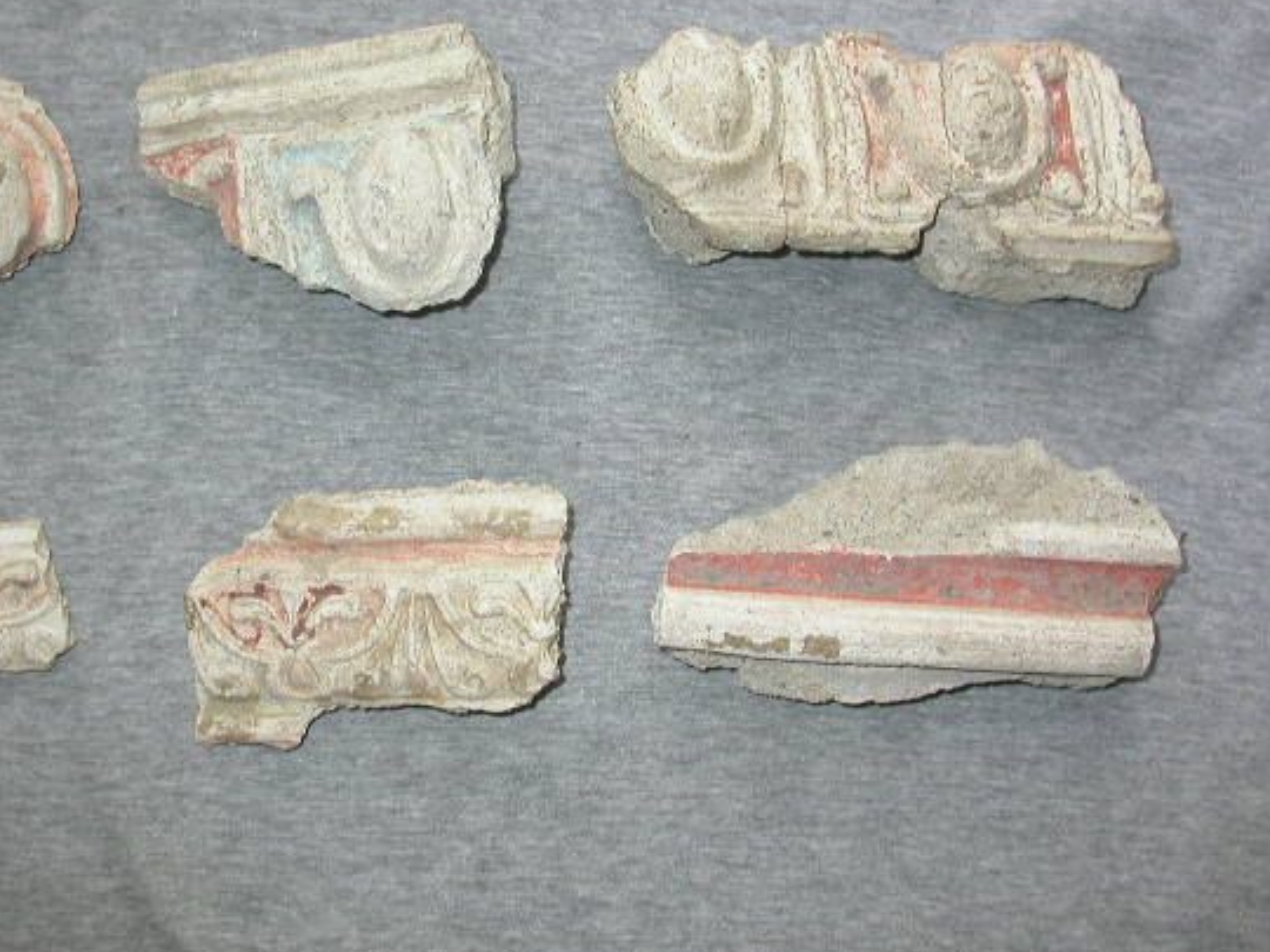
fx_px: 1651
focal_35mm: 45
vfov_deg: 32.2
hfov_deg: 41.9
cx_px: 522
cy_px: 461
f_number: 2.6
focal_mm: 7.85
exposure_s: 1/30
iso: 100
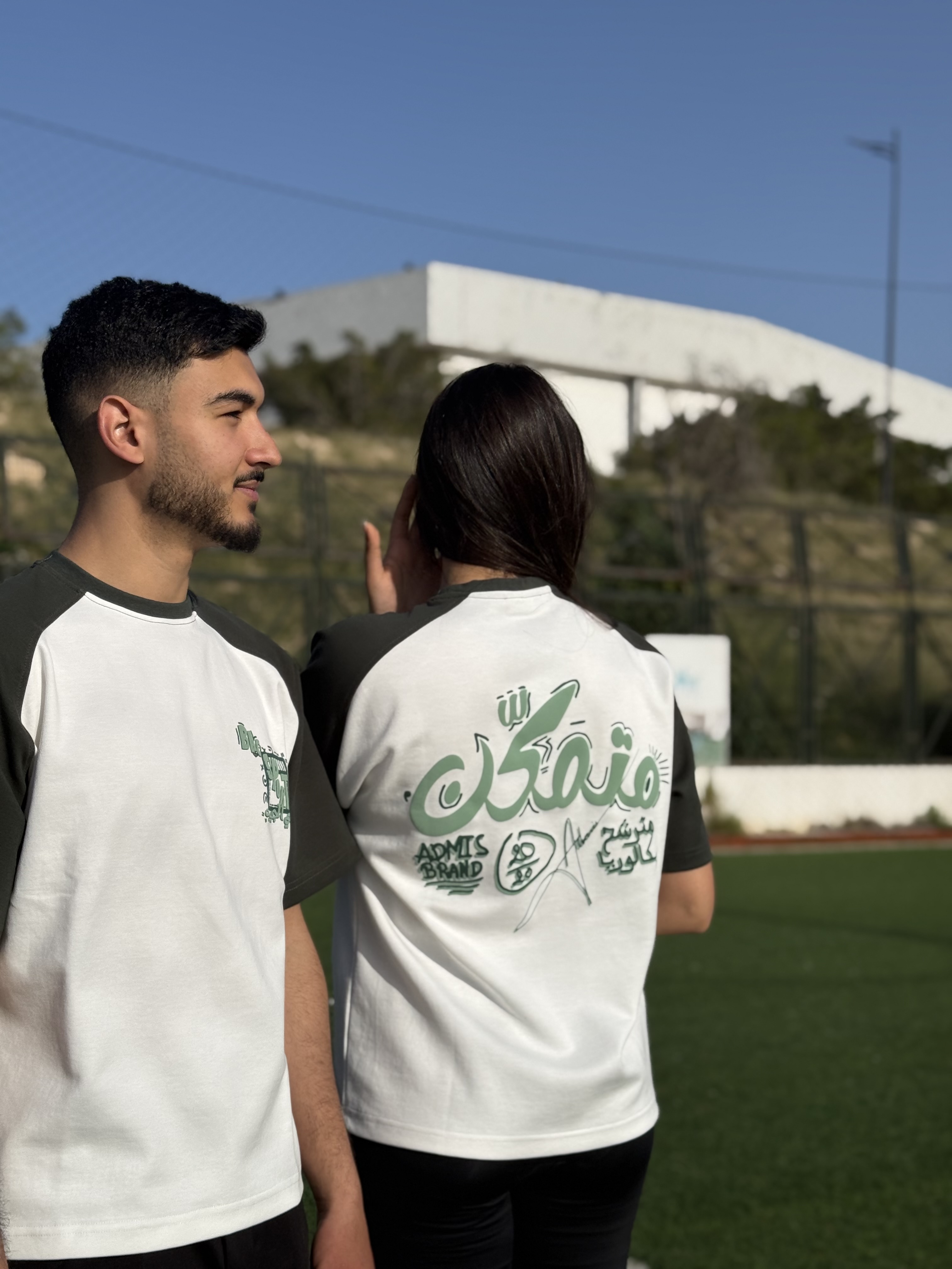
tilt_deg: +0.8
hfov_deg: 30.3
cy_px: 634
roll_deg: +0.4
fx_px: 1760
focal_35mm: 48
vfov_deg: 39.7
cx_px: 476
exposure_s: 1/9901
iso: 64
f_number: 1.78
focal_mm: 6.76
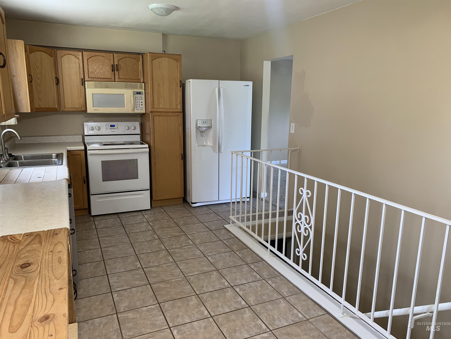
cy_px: 170
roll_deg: -1.1
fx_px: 339
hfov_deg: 67.3
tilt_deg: -11.8
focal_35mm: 26
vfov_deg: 53.1
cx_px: 226
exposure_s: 1/60
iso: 80
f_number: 1.8
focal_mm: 4.25
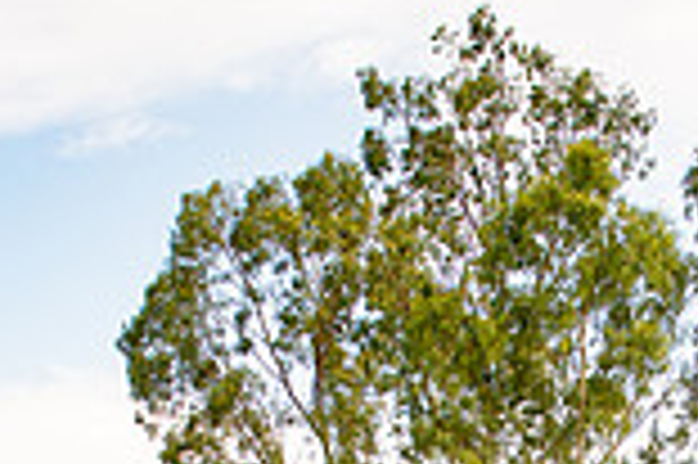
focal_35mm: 90
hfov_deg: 22.2
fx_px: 1743
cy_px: 840
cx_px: 603
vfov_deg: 13.6
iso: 200
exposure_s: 1/1000
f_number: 2.8
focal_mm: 24
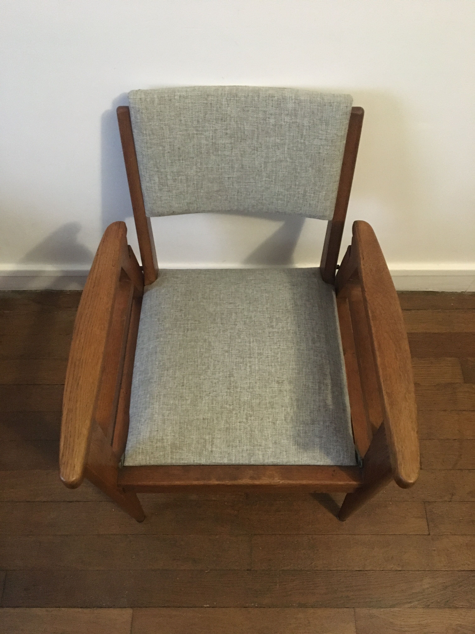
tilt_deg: -62.1
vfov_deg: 61.7
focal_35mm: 29
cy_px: 317
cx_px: 238
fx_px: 531
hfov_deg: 48.2
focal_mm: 4.15
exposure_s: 1/17
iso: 320
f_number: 2.2
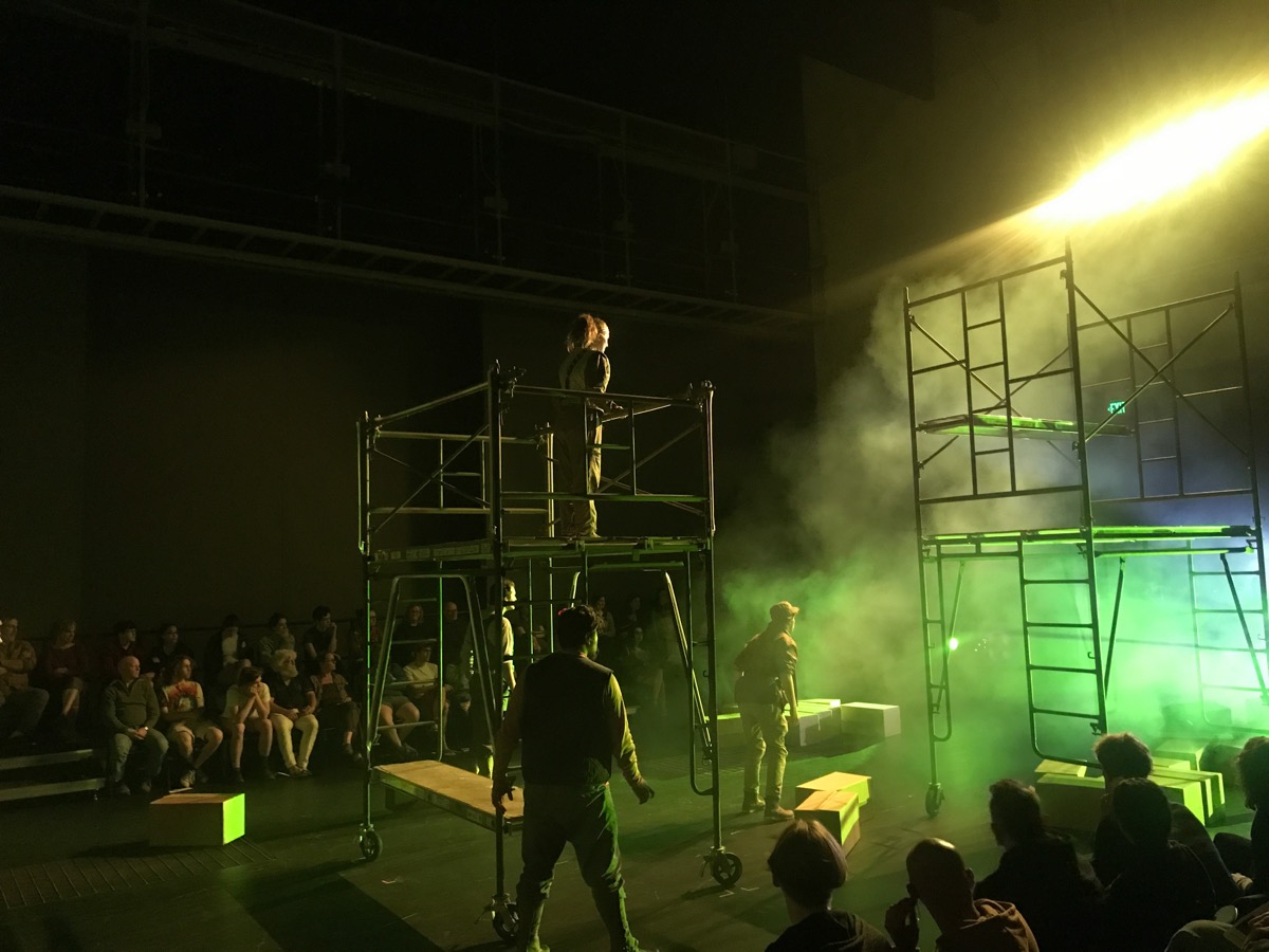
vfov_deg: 49.7
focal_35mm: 28
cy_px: 476
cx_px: 634
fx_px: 1026
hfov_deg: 63.4
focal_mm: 3.99
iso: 80
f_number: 1.8
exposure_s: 1/5
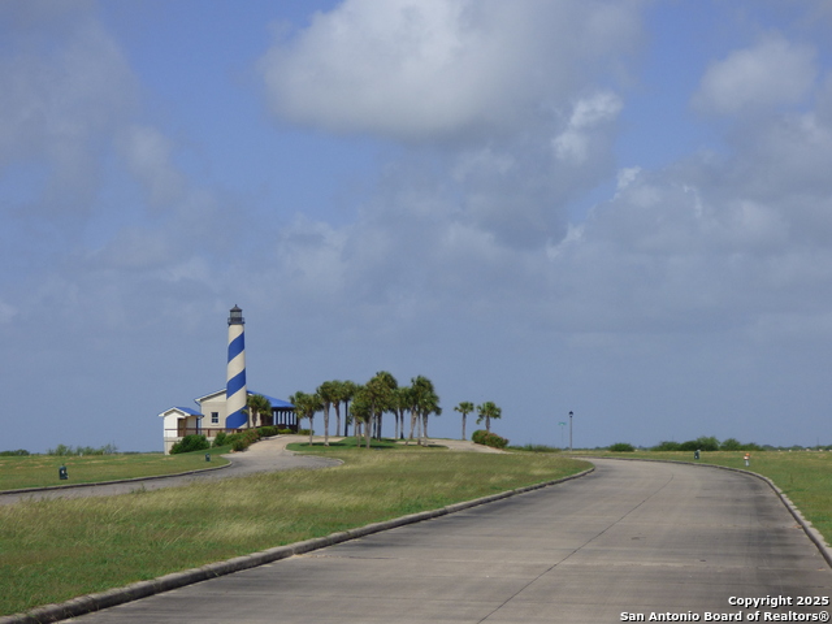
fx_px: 2740
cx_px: 416
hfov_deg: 17.3
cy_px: 312
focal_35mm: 114
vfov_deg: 13.0
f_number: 4.9
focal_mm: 18.72
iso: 100
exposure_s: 1/1000
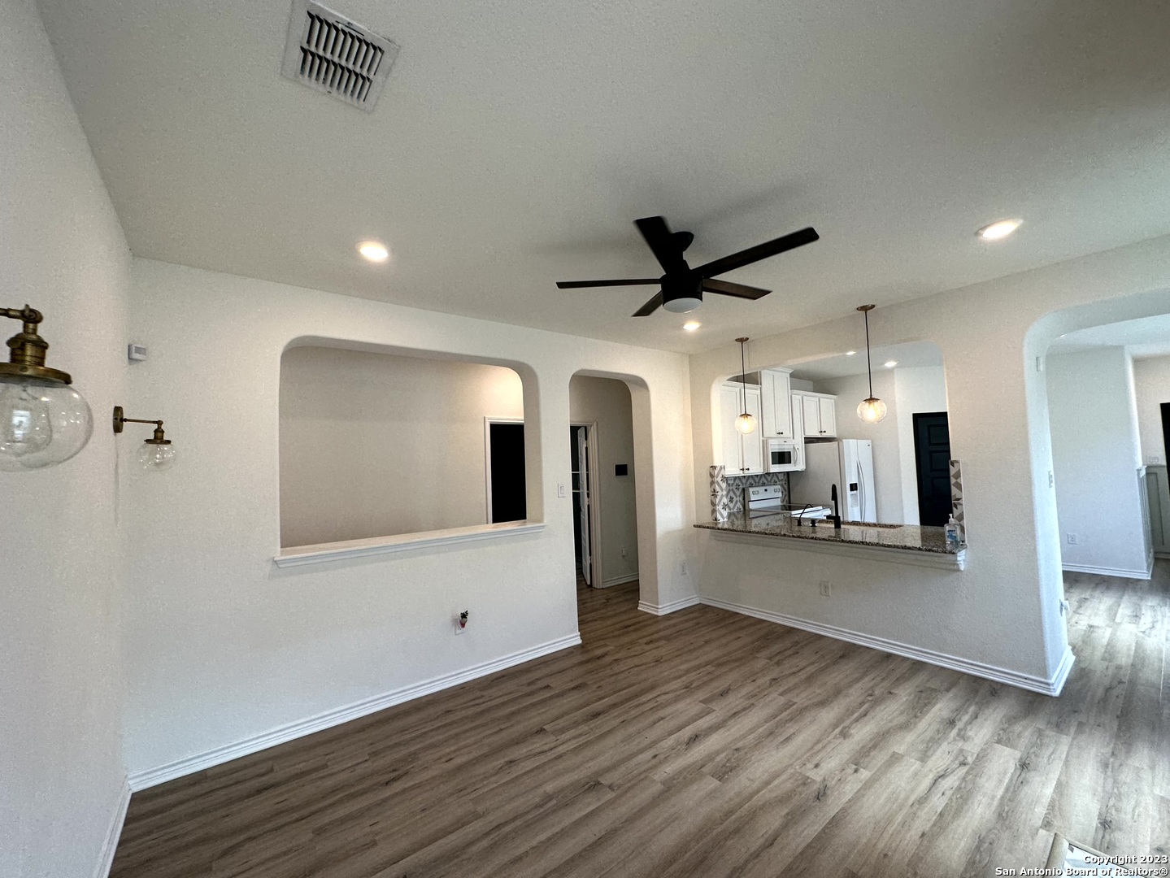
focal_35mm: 14
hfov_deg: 102.0
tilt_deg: +5.5
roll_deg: +1.8
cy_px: 439
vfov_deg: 85.7
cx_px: 585
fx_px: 473
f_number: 2.2
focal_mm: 2.22
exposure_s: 1/120
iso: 125
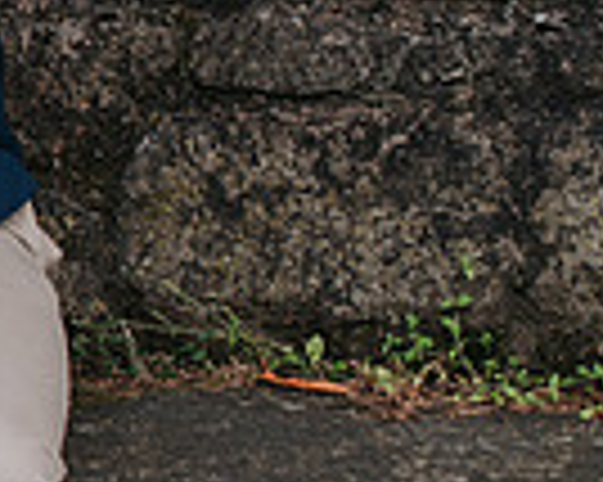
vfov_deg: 6.0
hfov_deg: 7.2
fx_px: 4548
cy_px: -104
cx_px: -813
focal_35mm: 255
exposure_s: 1/320
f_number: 2.8
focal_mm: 50
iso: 100
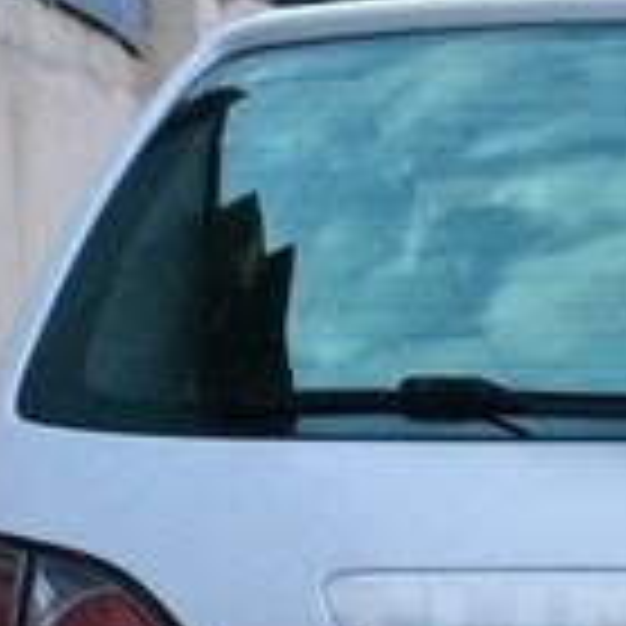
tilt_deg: -11.2
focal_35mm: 122
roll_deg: +0.1
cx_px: 779
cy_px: 655
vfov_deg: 14.0
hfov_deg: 13.8
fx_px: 2496
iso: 320
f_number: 2.2
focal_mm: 4.15
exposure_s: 1/33
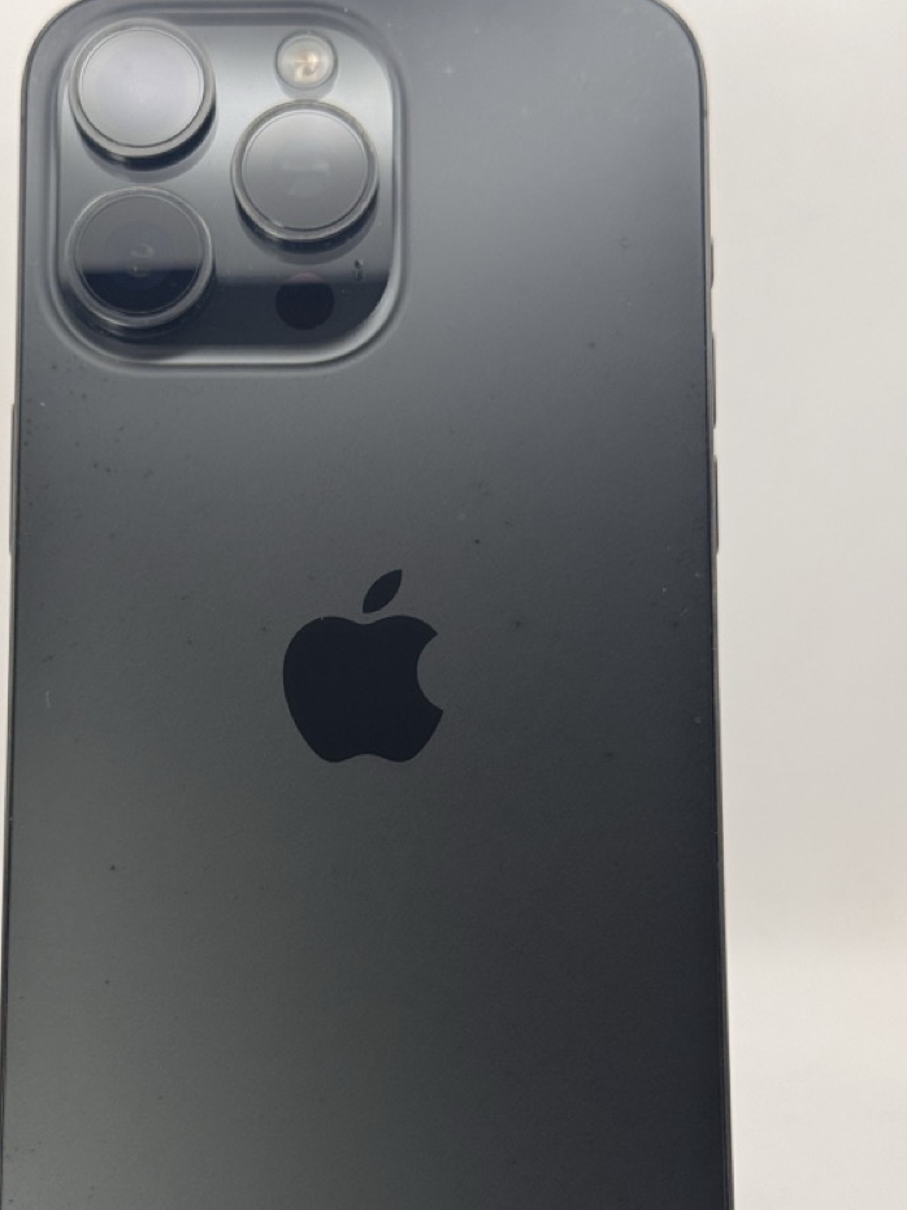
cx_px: 326
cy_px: 777
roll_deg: +0.7
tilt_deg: -11.4
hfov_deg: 22.2
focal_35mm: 66
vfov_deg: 29.2
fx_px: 2306
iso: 64
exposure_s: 1/385
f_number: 1.78
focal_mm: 6.76
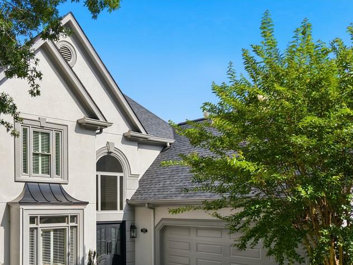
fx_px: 398
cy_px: 210
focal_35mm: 39
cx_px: 89
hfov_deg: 46.2
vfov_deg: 35.7
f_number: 1.8
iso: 100
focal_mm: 8.7
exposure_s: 1/320
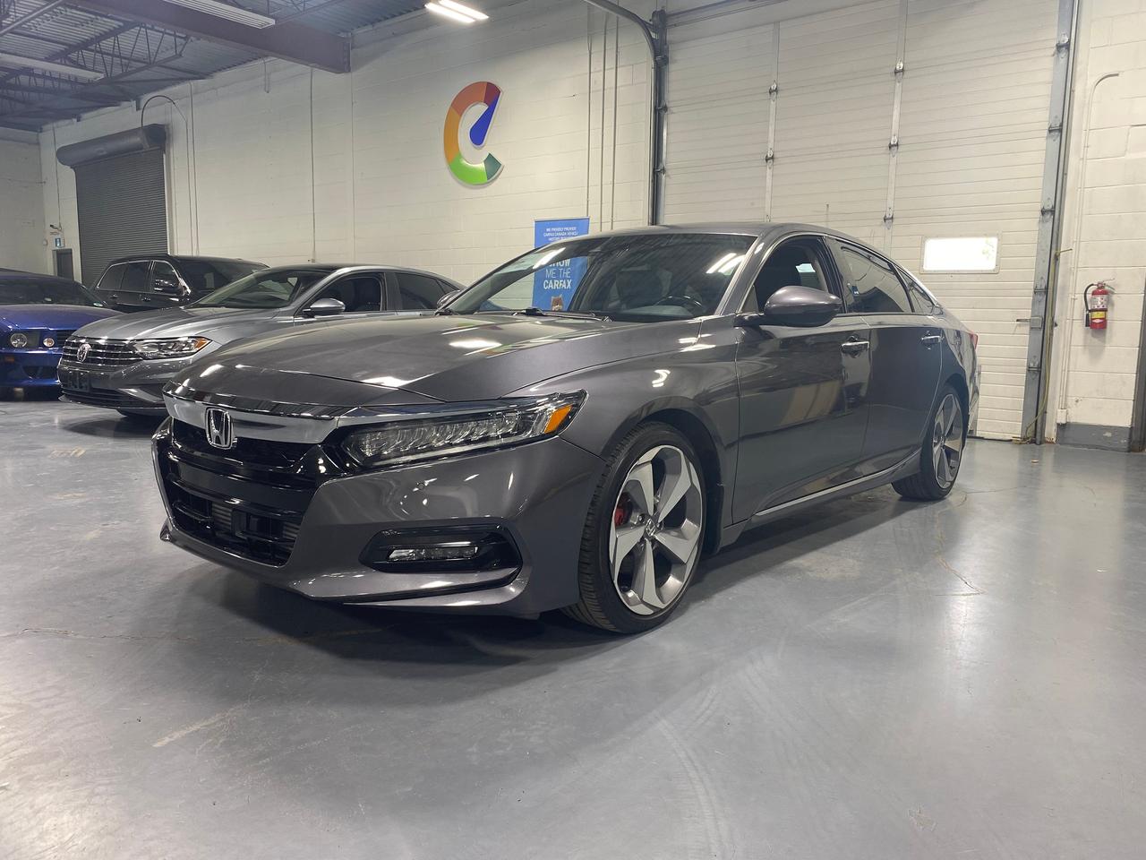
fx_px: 861
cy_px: 430
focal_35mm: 26
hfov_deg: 67.3
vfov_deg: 53.1
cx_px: 573
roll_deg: -0.8
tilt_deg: -7.5
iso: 64
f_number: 1.8
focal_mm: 4.25
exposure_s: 1/60
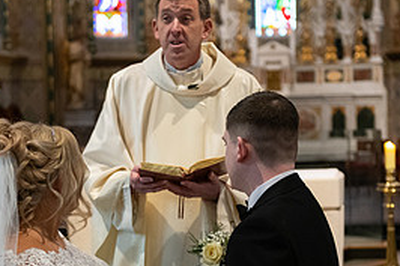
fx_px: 1455
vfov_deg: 10.4
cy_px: 222
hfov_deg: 15.6
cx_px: 149
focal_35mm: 131
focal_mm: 60
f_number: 3.5
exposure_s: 1/160
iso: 1250
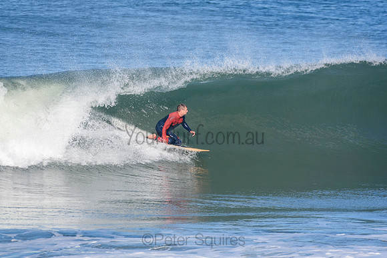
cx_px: 194
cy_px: 129
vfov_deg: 1.8
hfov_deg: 2.7
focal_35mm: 750
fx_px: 8064
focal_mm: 500
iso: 400
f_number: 5.6
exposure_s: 1/2000
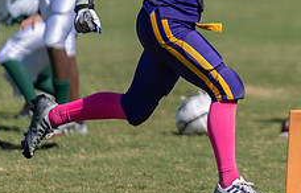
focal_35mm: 728
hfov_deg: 2.9
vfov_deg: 1.8
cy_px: 10
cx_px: 293
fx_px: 6014
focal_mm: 200
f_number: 2.8
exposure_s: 1/3200
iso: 100
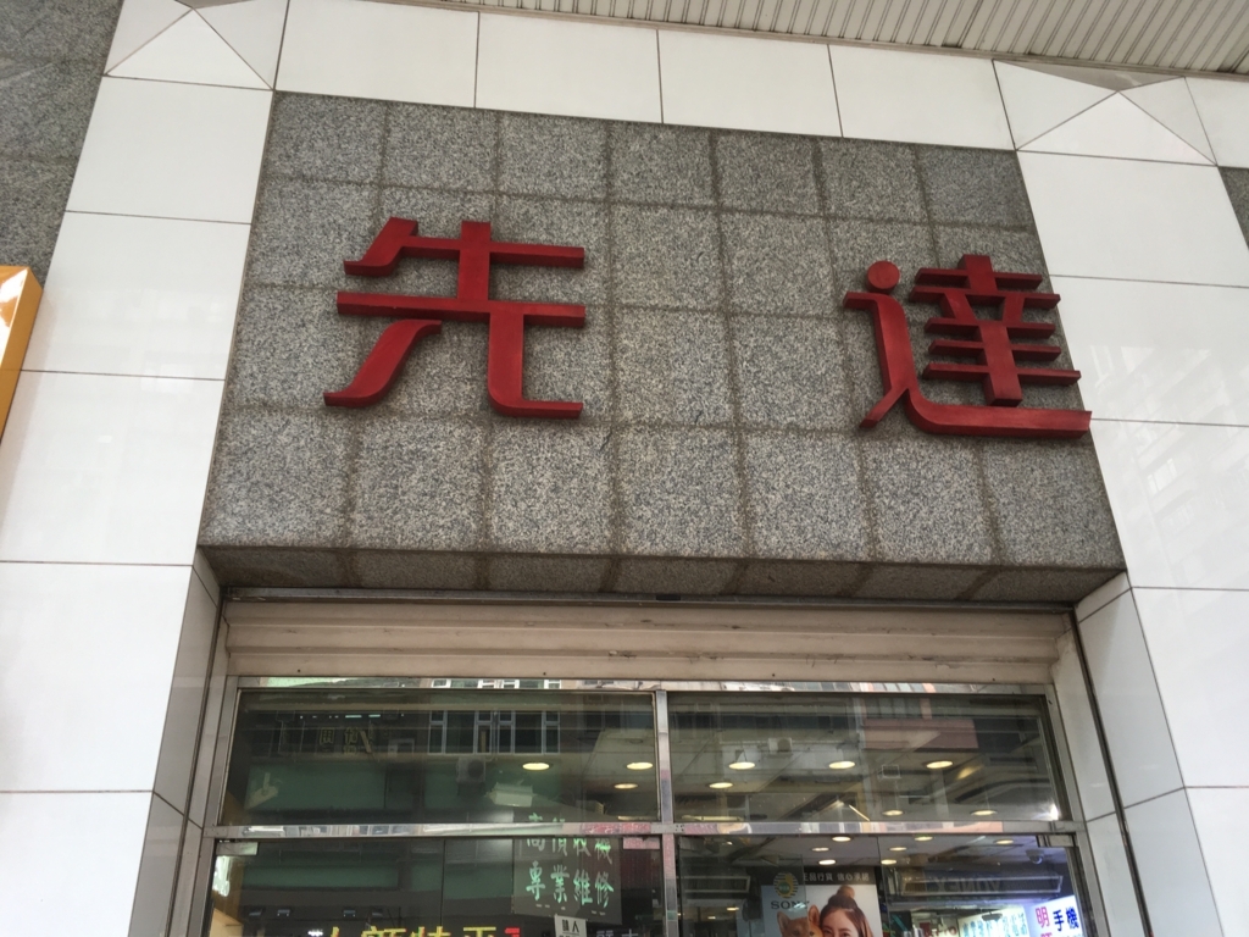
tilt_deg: +28.3
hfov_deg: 61.7
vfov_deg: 48.2
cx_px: 624
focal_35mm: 29
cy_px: 468
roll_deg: +3.3
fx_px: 1046
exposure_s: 1/100
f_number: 2.2
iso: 32
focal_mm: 4.15
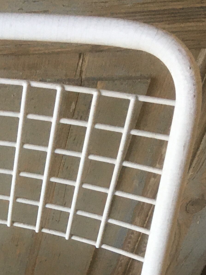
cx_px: -123
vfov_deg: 18.3
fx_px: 777
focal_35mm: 98
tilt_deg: -63.1
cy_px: 384
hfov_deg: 13.9
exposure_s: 1/33
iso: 50
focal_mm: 4.15
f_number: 2.2
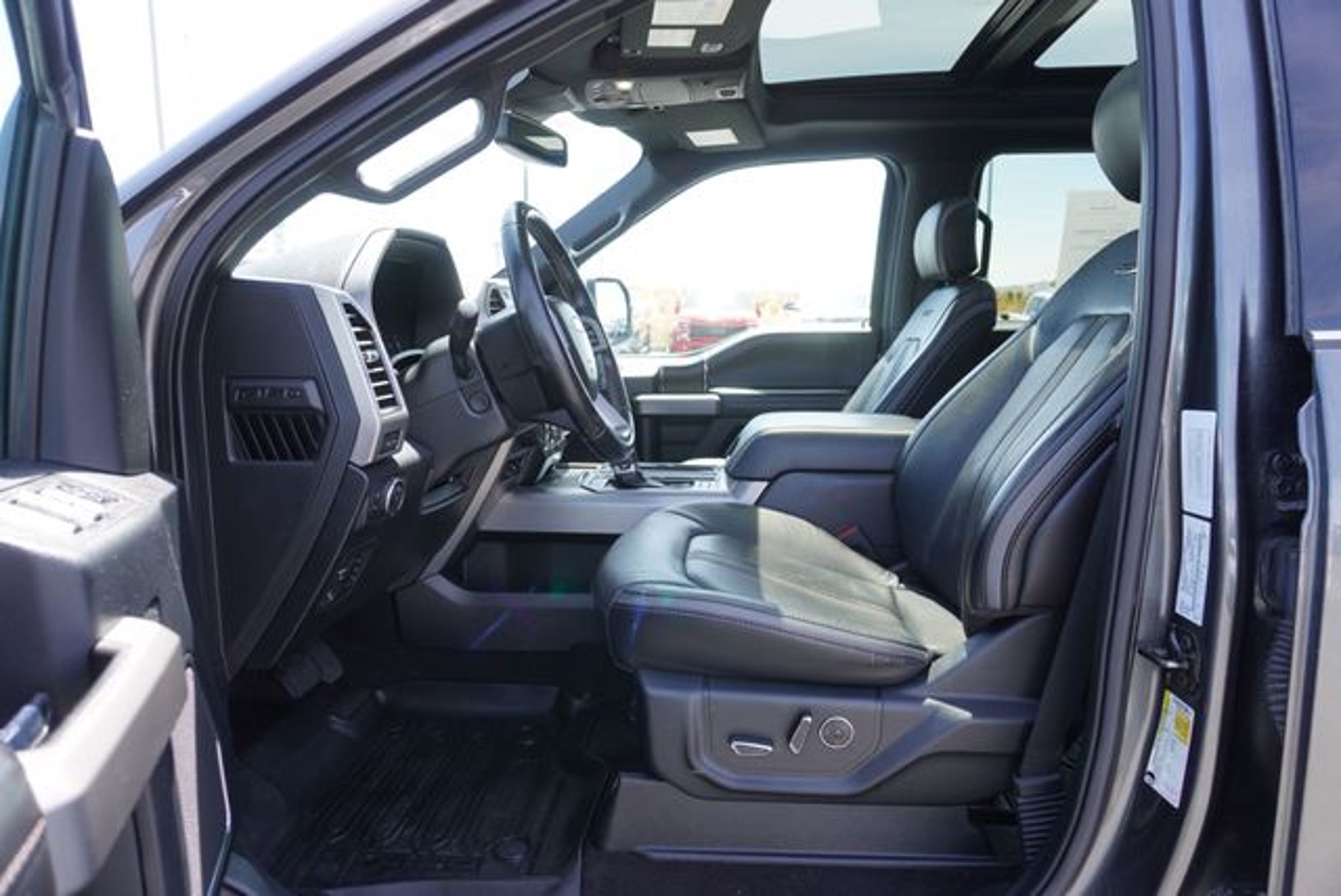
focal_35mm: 24
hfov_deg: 73.7
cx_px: 670
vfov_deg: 53.2
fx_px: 895
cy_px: 448
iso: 100
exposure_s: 1/80
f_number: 4.5
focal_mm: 16
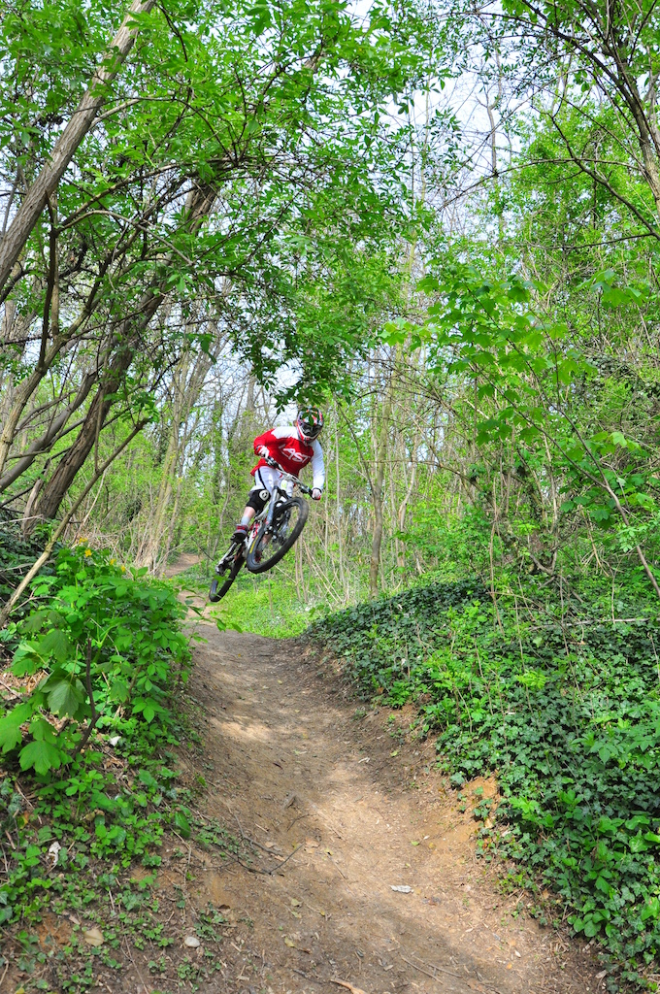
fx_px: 744
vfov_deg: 67.4
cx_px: 330
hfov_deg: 47.8
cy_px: 497
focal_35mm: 27
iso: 800
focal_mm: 18
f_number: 9.5
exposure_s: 1/350
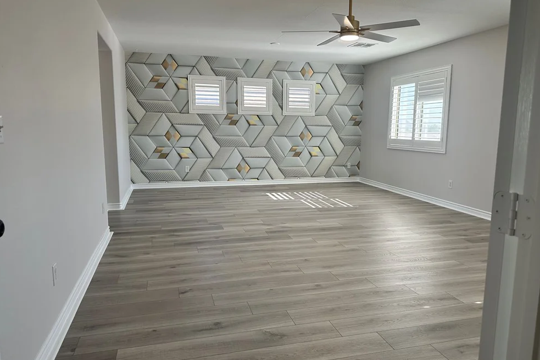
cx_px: 278
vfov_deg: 49.5
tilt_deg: -8.5
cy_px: 187
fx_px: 390
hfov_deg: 69.4
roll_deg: -0.3
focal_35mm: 26
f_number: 1.78
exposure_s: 1/150
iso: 125
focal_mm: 6.86
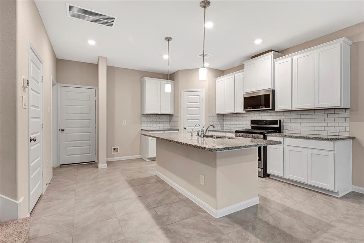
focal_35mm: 17
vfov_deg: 69.6
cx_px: 182
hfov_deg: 92.5
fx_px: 174
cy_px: 122
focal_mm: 11.5
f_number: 8
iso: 200
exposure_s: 1/13
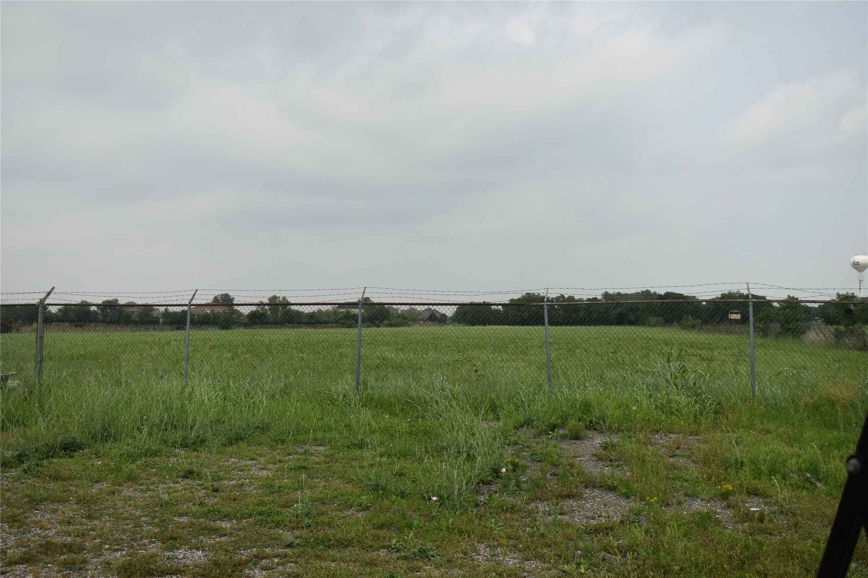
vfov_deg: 38.4
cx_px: 434
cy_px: 289
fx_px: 832
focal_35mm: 34
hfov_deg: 55.1
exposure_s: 1/1600
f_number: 5.6
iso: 400
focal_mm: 23
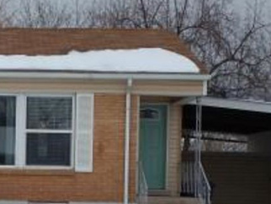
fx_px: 846
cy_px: 183
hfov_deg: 17.5
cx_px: -35
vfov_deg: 13.6
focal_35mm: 108
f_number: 4.2
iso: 125
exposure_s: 1/1000
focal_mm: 6.1
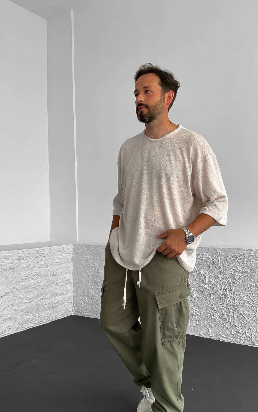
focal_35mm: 33
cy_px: 219
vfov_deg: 58.1
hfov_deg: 38.2
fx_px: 371
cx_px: 158
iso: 32
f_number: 1.8
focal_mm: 3
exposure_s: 1/120
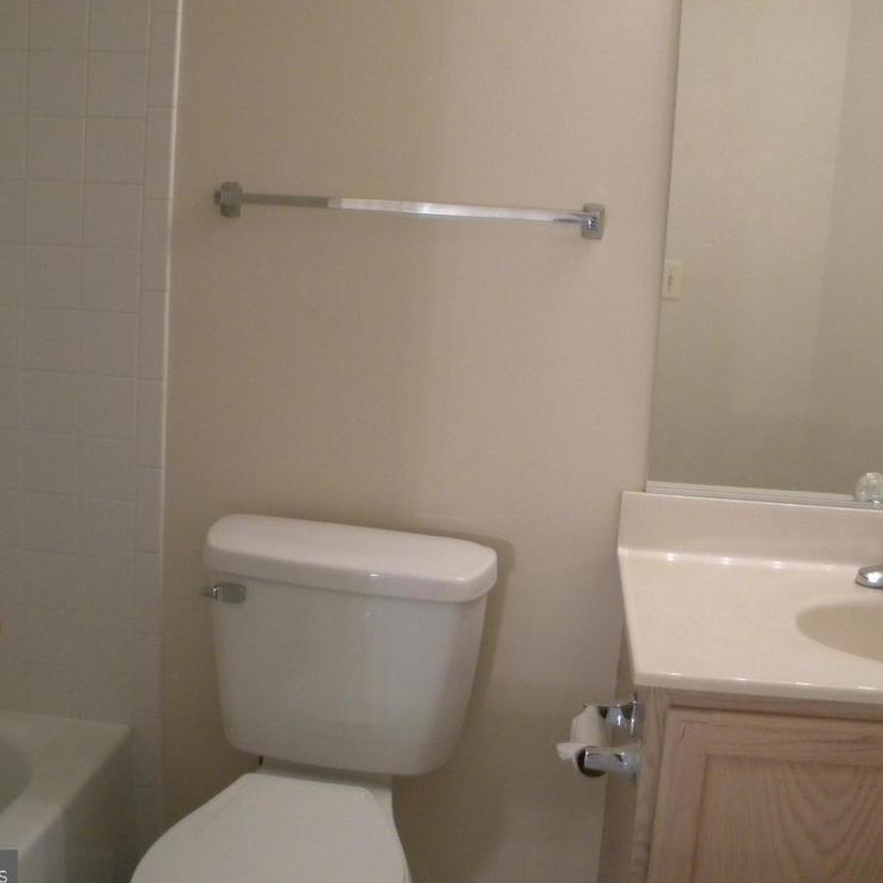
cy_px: 443
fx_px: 981
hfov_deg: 48.4
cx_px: 476
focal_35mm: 34
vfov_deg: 48.5
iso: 400
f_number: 3.5
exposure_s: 1/40.2
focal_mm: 5
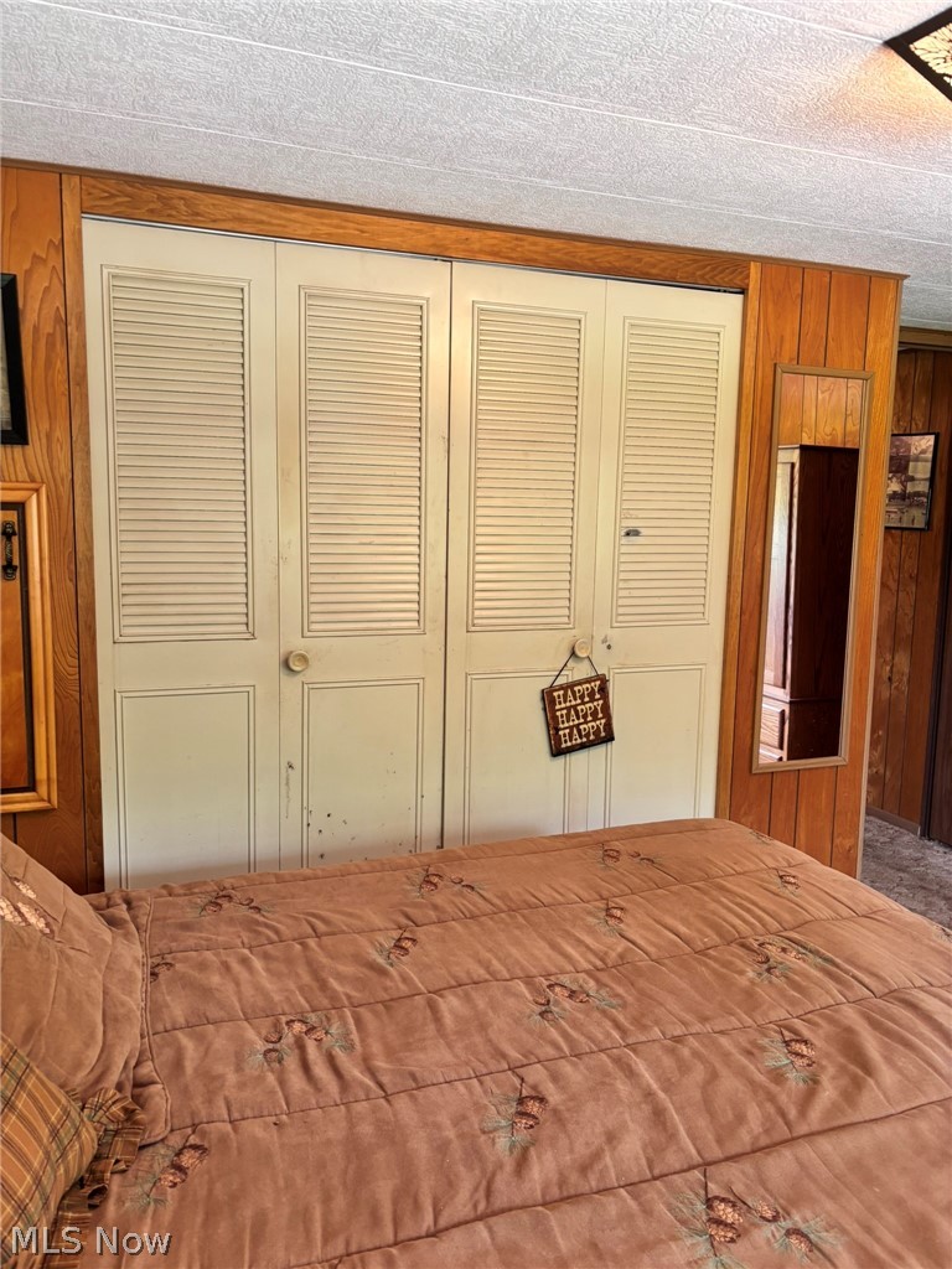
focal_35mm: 26
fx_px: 953
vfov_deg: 67.3
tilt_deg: -8.2
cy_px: 634
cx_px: 476
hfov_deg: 53.1
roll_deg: -1.8
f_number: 1.6
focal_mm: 5.96
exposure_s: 1/60
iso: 160
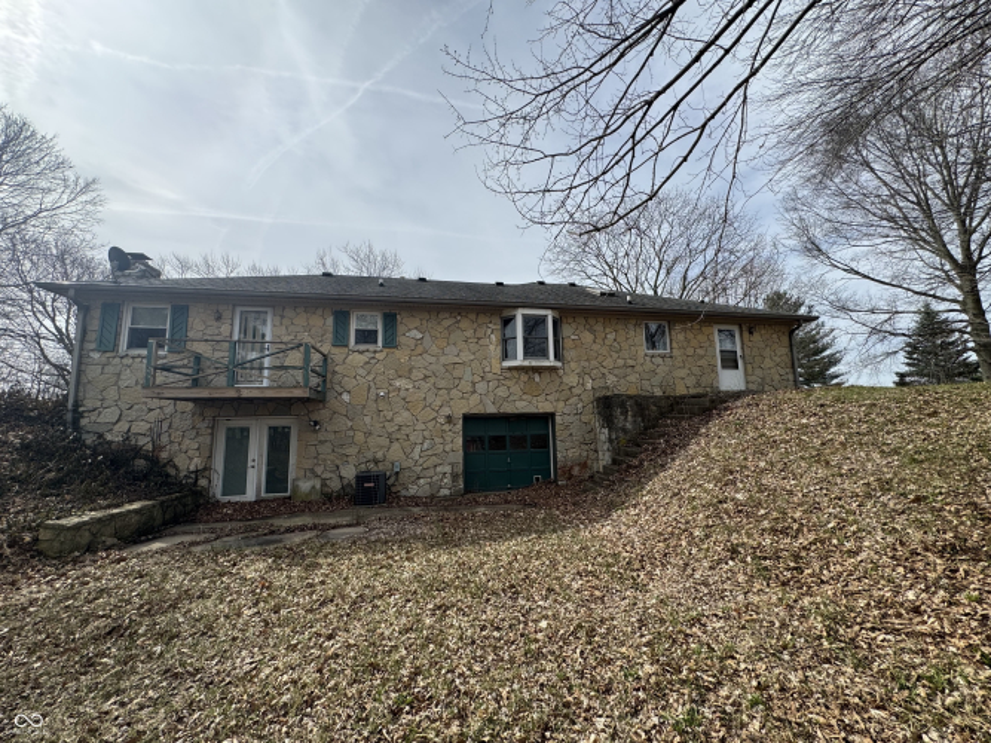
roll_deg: +0.7
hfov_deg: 102.1
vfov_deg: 85.7
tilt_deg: +8.1
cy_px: 372
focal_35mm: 14
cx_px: 496
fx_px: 401
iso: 50
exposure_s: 1/1449
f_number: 2.2
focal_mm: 2.22
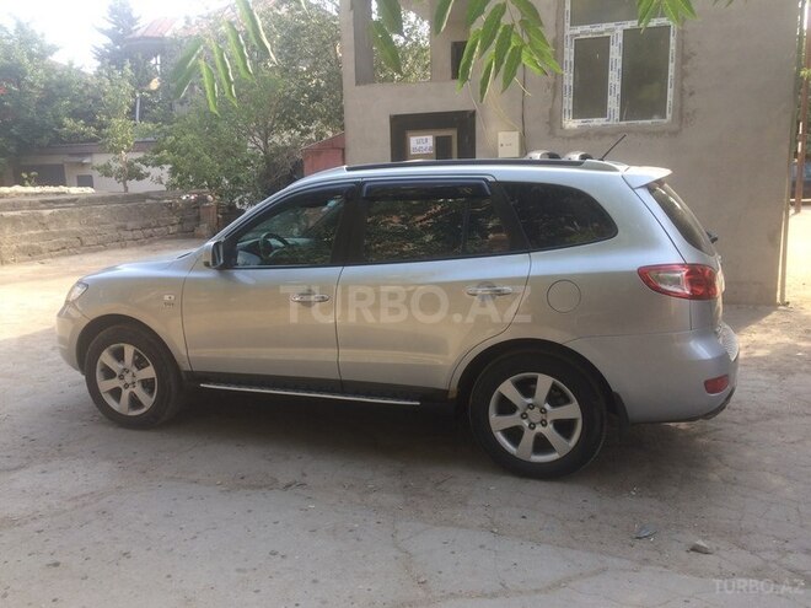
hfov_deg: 61.7
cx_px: 406
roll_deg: +0.7
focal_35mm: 29
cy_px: 304
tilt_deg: -14.4
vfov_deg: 48.2
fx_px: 679
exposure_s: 1/247
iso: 32
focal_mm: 4.15
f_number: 2.2
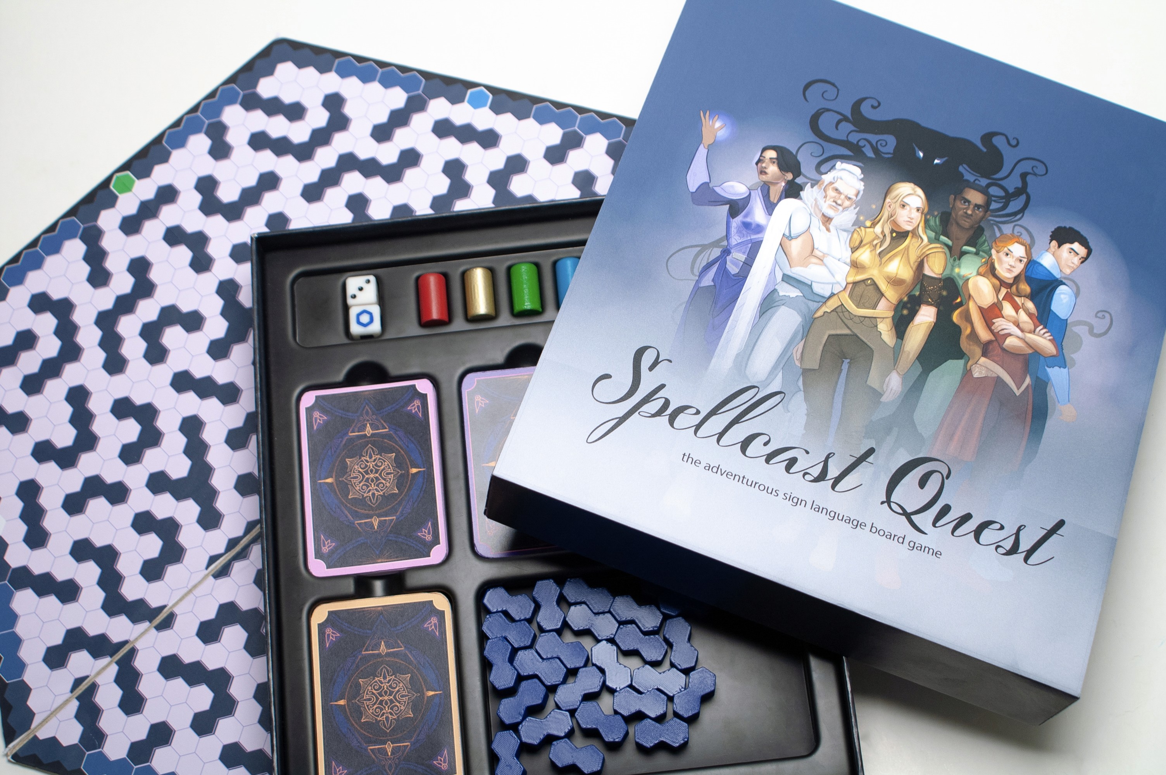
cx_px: 583
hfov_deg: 37.9
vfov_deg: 25.7
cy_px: 388
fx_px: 1699
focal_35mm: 52
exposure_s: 1/80
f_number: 5.6
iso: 100
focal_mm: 35
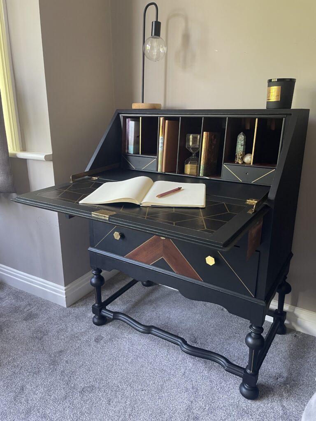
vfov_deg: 67.3
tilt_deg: -17.2
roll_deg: +0.3
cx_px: 158
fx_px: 316
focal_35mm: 26
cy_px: 210
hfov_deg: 53.1
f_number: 1.6
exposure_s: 1/60
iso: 250
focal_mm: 4.2
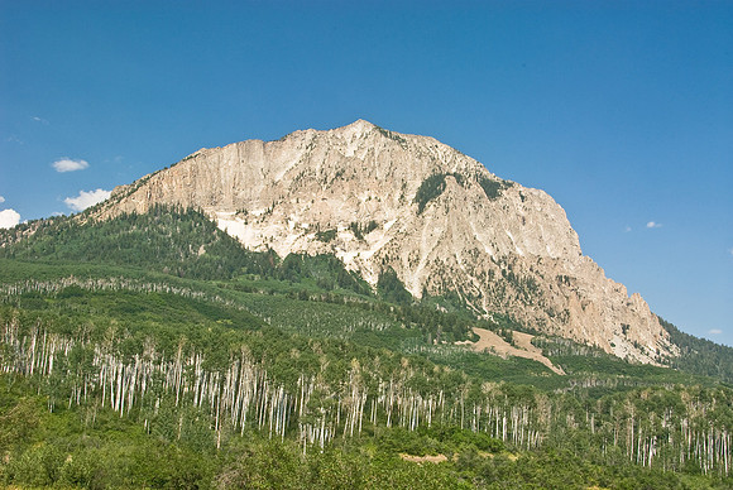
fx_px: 887
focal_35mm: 44
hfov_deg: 44.9
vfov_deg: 30.9
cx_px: 366
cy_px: 245
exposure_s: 1/13
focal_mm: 29
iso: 100
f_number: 22
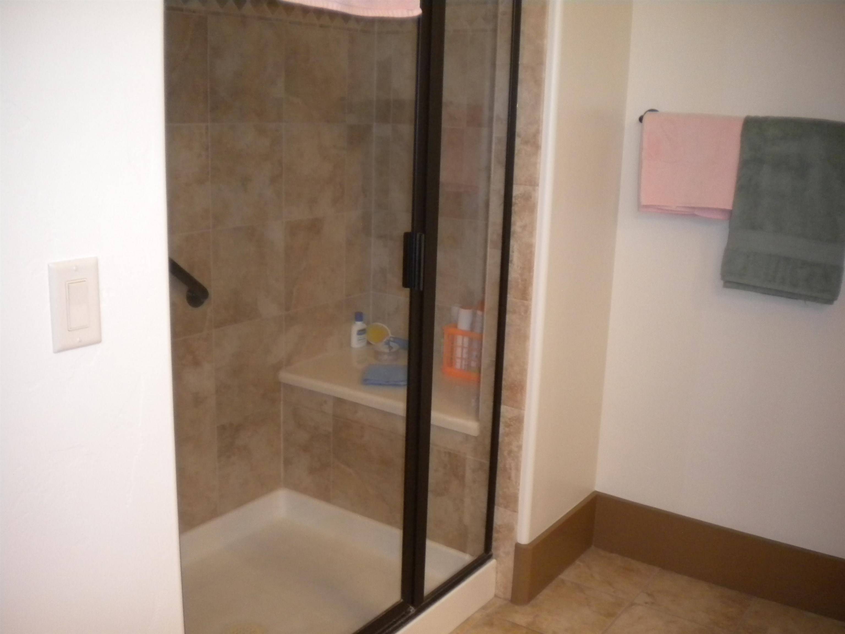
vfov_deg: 40.7
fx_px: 854
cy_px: 317
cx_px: 422
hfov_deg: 52.6
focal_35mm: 35
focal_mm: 6.3
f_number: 3.1
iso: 400
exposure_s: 1/30
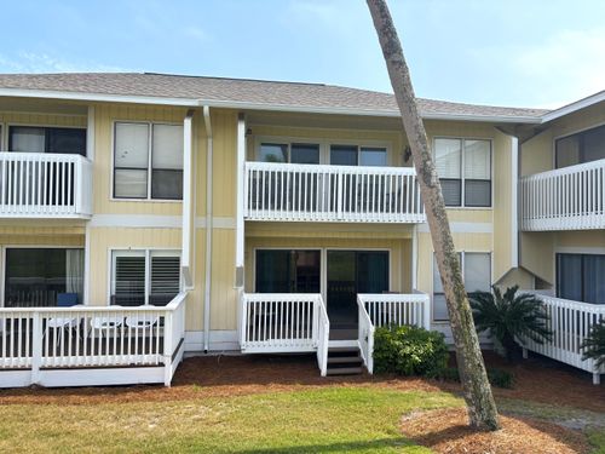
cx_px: 302
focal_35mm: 26
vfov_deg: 53.1
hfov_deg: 67.3
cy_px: 227
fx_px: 454
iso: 50
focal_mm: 5.96
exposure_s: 1/2571
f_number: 1.6
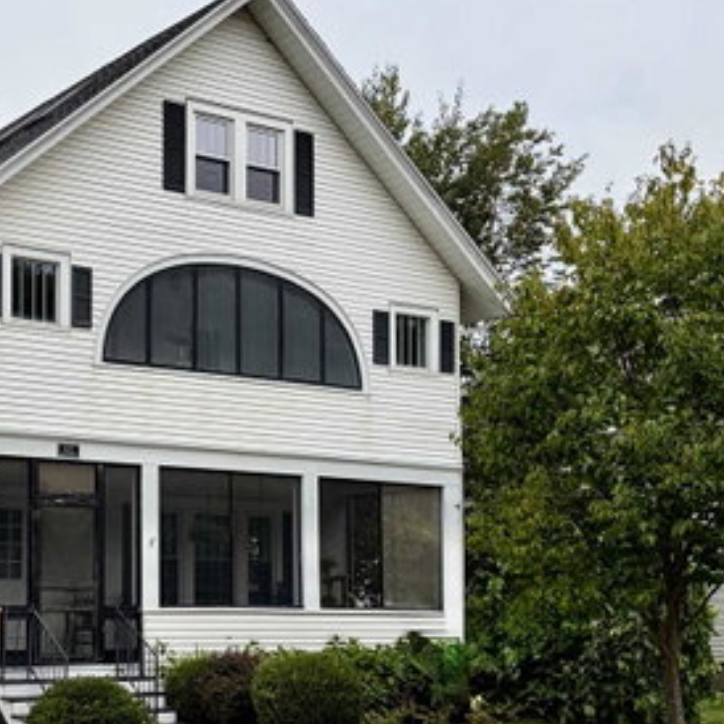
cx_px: 280
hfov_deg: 39.0
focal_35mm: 43
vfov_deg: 39.2
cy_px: 383
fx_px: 1018
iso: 50
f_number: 1.6
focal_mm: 5.96
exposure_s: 1/1706
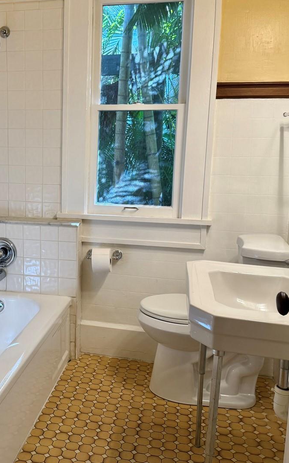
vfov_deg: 51.5
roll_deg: -1.5
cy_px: 216
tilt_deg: -7.8
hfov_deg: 32.7
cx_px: 60
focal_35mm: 38
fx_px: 479
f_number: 1.78
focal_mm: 6.76
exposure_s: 1/120
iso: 125
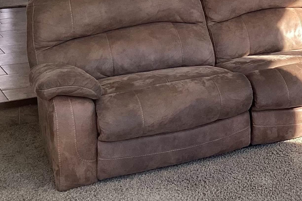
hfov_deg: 24.0
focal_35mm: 81
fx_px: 679
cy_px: -77
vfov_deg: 15.8
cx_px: 300
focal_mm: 3.3
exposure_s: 1/120
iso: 80
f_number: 2.4
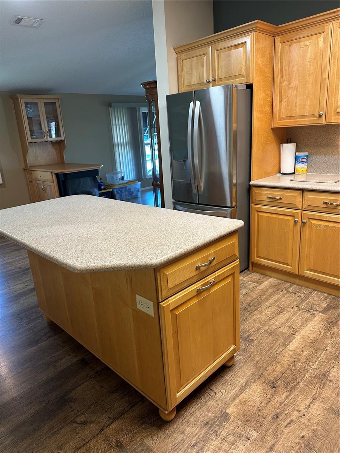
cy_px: 226
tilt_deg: -14.0
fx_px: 314
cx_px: 170
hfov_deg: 56.8
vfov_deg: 71.6
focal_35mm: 24
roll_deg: +4.0
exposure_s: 1/60
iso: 160
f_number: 1.78
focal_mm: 6.86
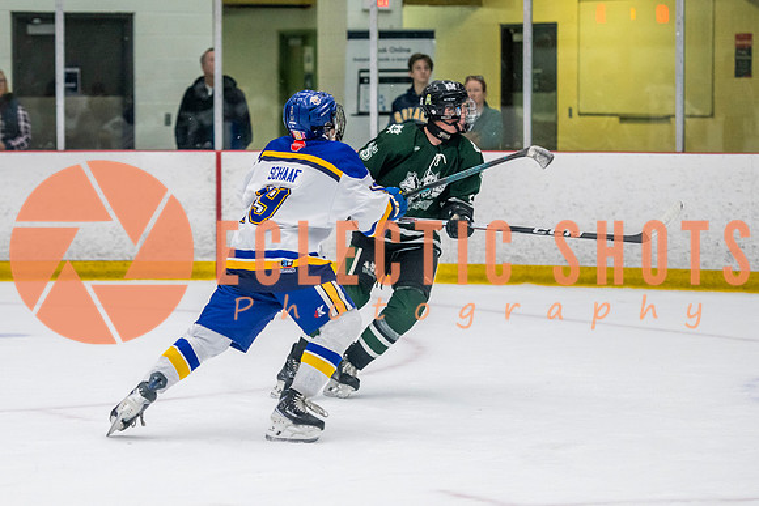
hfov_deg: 12.4
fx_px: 3493
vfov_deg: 8.3
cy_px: 267
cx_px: 265
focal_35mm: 166
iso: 2000
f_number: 3.2
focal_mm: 105
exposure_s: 1/640
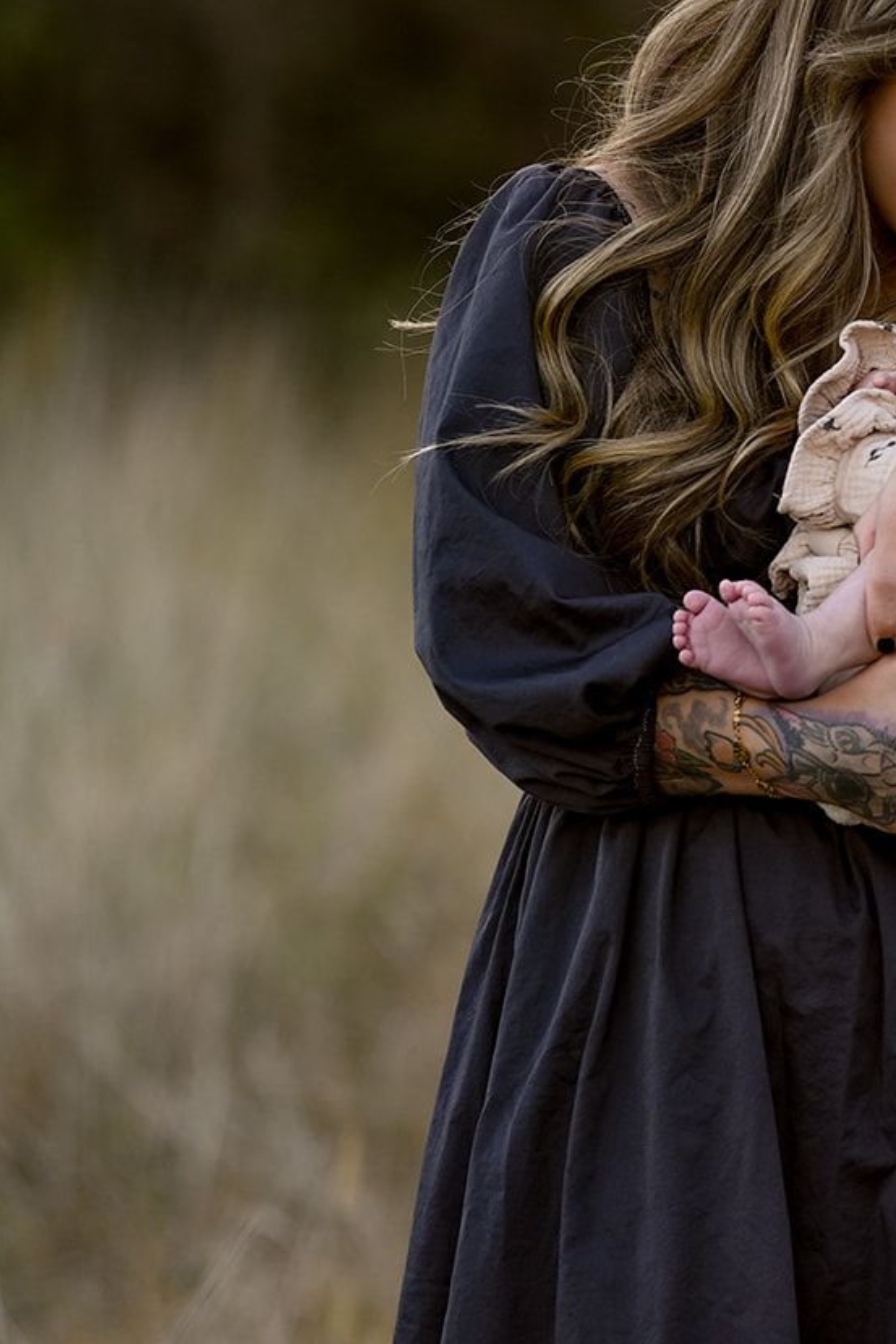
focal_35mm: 386
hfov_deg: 3.6
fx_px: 14404
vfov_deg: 5.3
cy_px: 229
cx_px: 859
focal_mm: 200
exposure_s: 1/400
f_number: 4.5
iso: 400
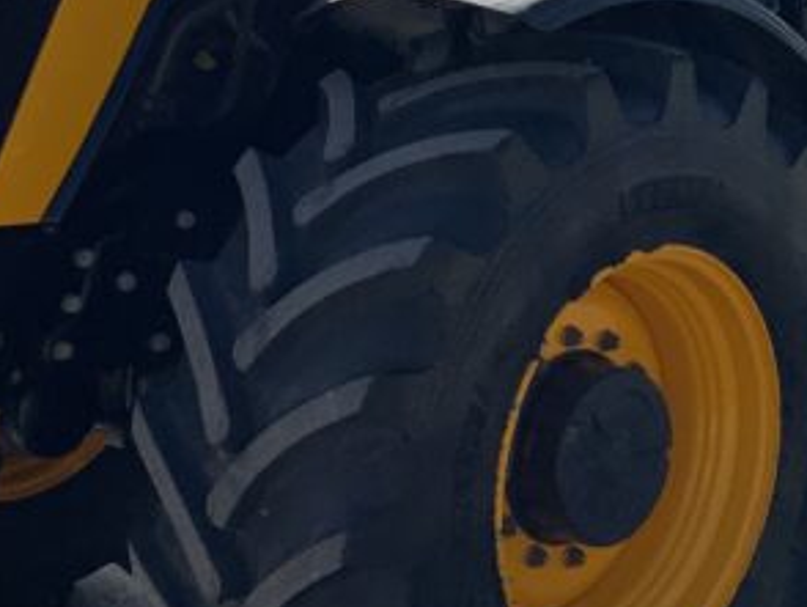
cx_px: 631
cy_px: 77
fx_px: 2357
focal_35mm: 101
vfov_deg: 14.5
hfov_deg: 19.3
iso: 16
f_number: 1.8
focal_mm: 3
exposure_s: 1/2427
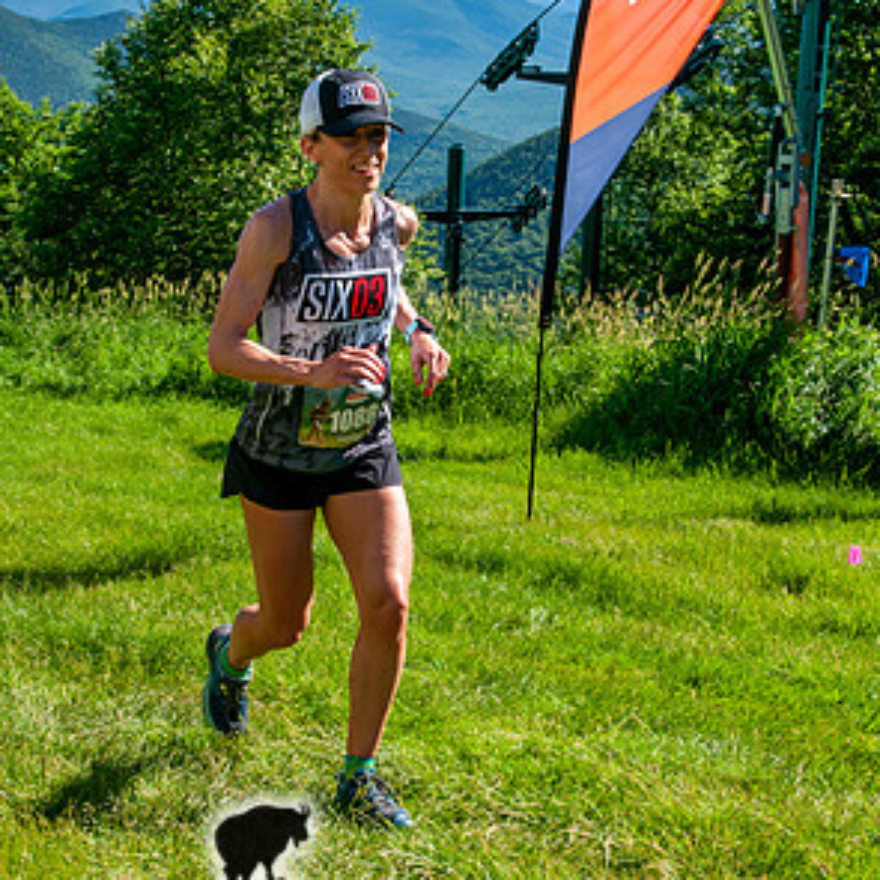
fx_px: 1898
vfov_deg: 26.1
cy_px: 465
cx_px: 443
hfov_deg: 26.1
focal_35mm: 66
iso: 200
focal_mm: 34
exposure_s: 1/400
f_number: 8
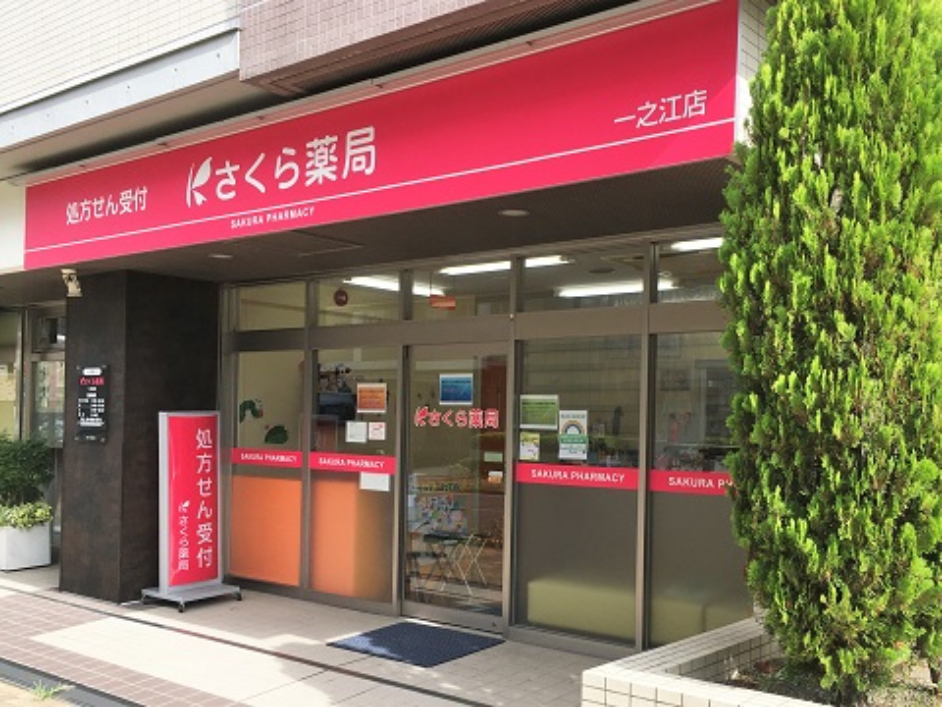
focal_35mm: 29
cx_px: 471
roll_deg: -3.8
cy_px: 354
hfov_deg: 61.7
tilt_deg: +0.2
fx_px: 789
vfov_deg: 48.2
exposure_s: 1/705
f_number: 2.2
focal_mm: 4.15
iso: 25
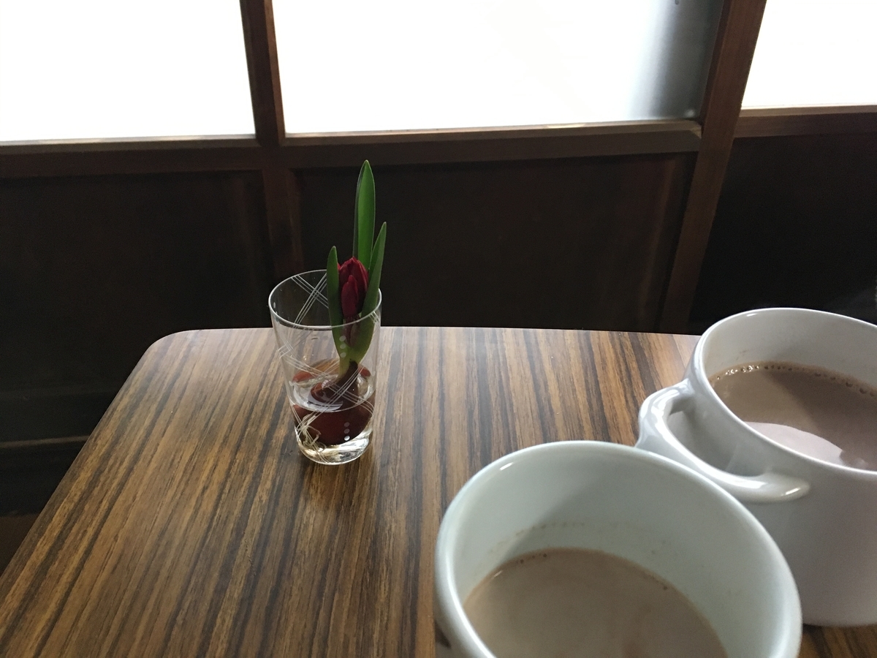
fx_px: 735
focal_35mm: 29
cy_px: 329
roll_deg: -1.3
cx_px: 438
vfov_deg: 48.2
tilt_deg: -34.6
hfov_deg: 61.7
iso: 200
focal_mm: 4.15
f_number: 2.2
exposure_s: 1/30
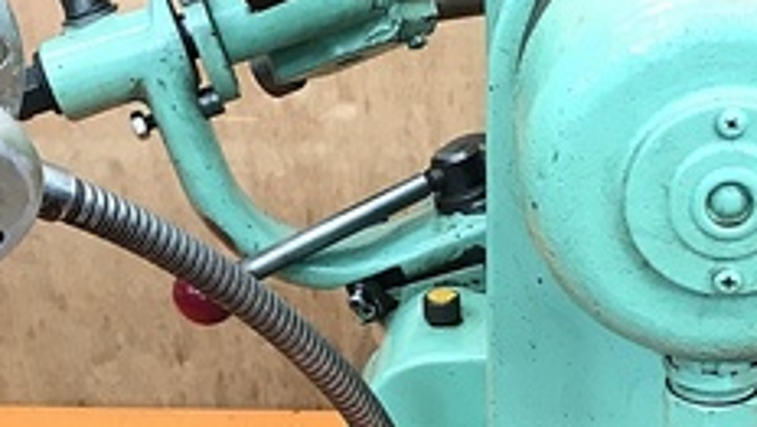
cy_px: 231
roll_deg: +0.3
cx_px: 568
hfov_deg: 25.0
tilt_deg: -20.5
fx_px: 1688
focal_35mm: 84
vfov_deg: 14.4
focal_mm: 3.99
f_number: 1.8
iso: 64
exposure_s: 1/15
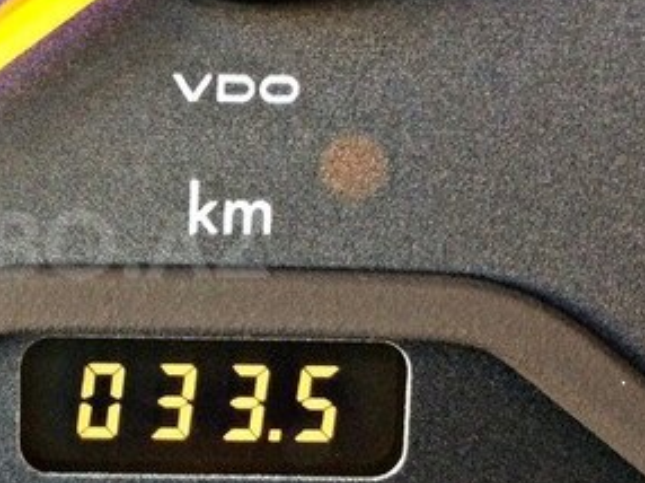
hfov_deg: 27.7
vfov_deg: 21.9
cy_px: 245
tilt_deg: -27.8
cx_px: 36
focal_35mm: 67
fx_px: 1247
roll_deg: -2.5
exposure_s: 1/33
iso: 200
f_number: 2.2
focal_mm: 4.15
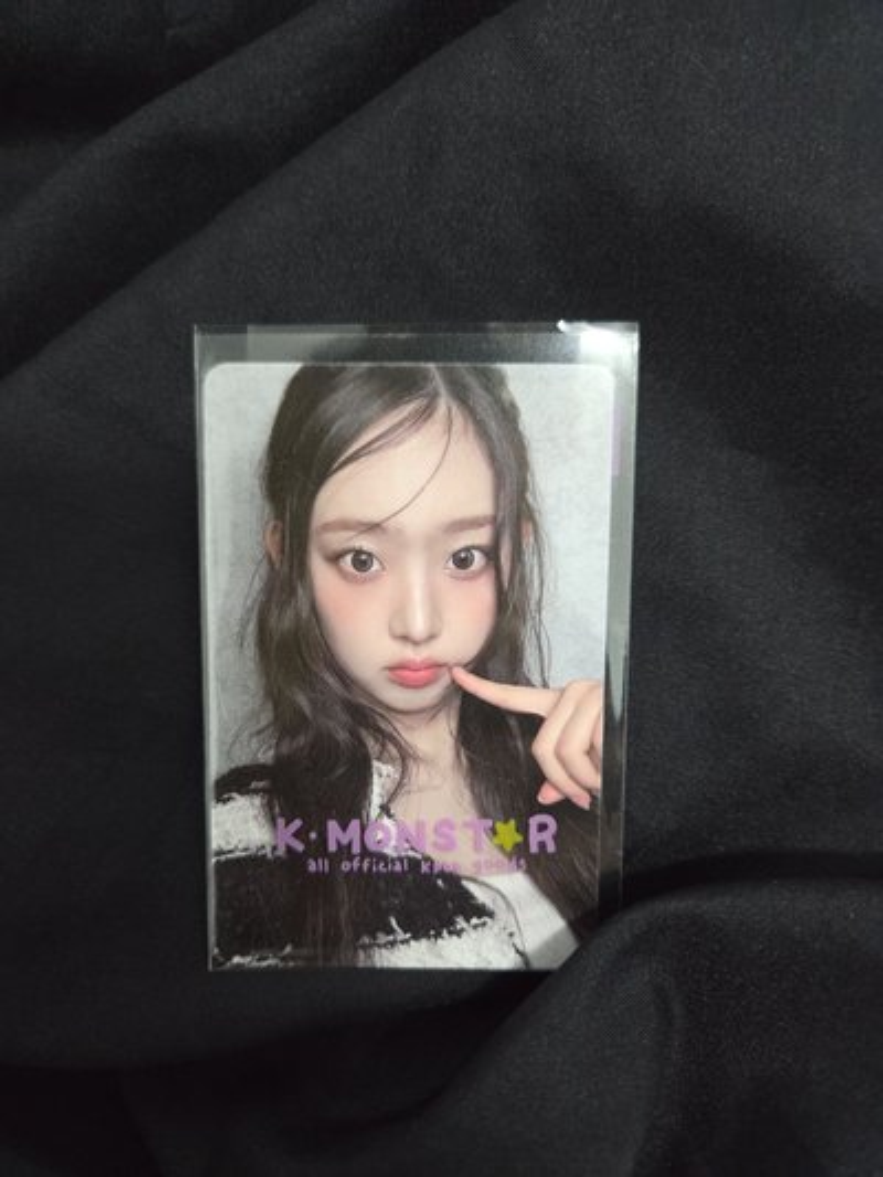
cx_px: 442
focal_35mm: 23
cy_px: 588
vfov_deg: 73.9
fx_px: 782
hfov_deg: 58.9
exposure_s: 1/120
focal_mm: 5.4
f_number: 1.8
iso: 1600
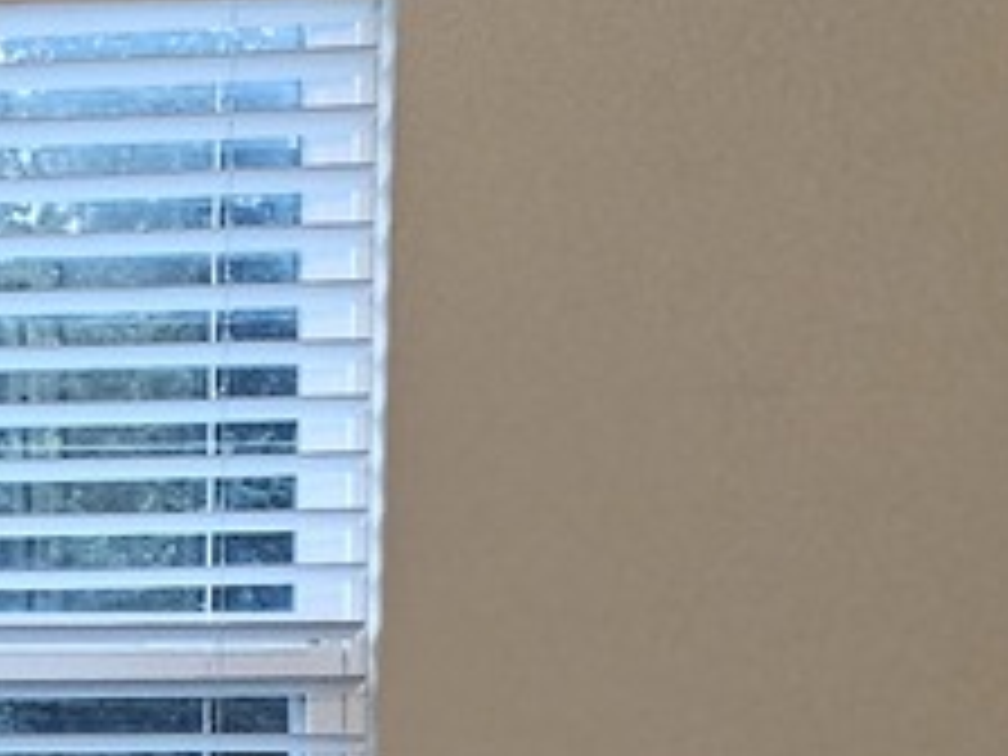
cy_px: 688
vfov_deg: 10.0
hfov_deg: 11.1
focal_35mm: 148
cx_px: -1449
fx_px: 4310
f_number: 1.8
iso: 640
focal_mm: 5.4
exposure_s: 1/60
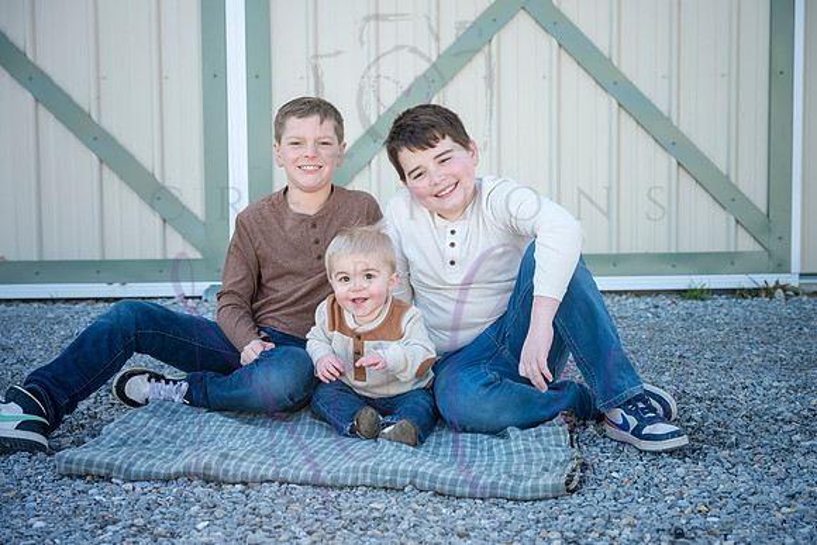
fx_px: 1294
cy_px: 272
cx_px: 408
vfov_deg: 23.8
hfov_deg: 35.0
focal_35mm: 57
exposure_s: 1/640
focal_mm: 57
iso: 400
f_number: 4.5
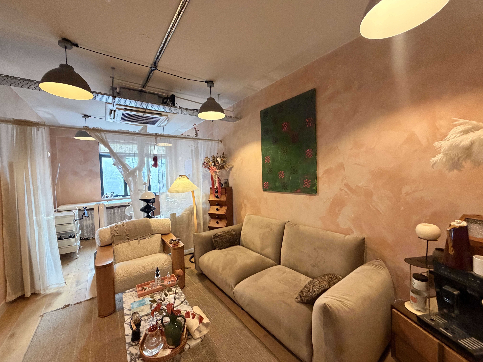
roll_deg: +1.6
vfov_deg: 85.7
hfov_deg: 102.1
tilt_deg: -3.1
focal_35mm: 14
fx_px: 195
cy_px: 181
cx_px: 242
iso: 400
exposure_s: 1/50
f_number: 2.2
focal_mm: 2.22
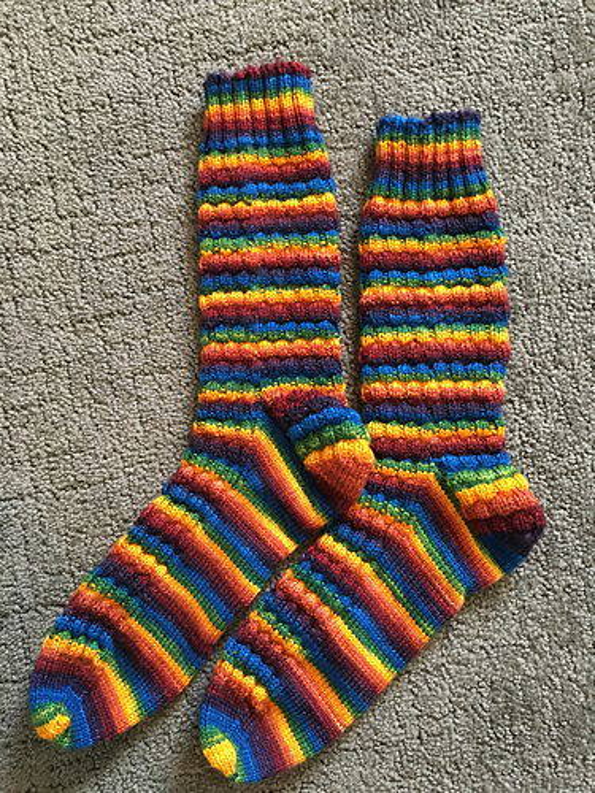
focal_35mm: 29
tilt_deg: -87.1
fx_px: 665
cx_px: 298
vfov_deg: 61.7
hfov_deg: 48.2
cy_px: 396
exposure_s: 1/15
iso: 200
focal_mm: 4.15
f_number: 2.2
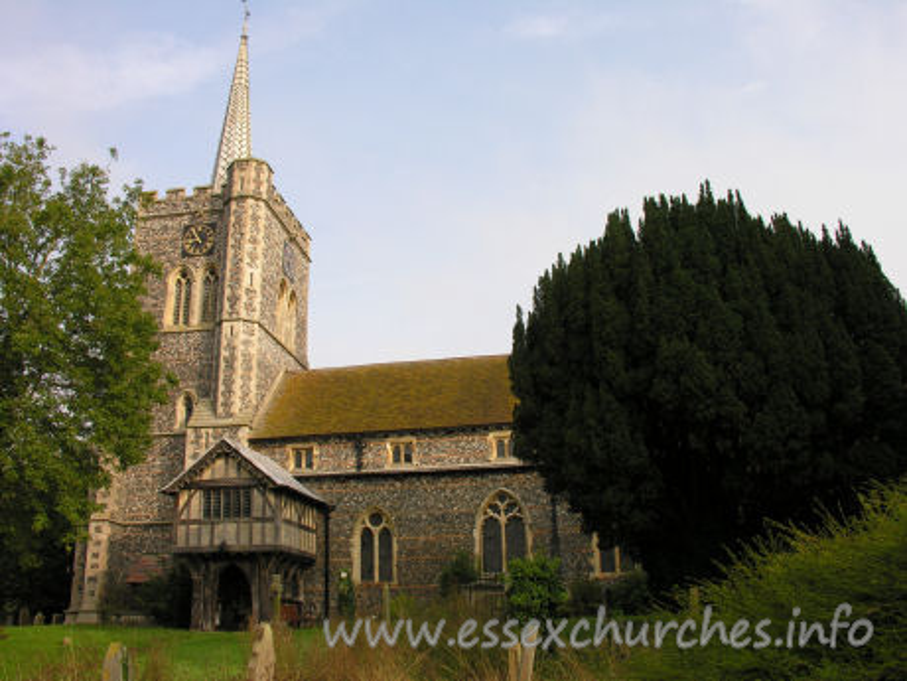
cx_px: 454
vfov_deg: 40.7
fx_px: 917
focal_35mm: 35
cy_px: 340
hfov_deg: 52.6
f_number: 5
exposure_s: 1/160
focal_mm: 8.9
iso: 50
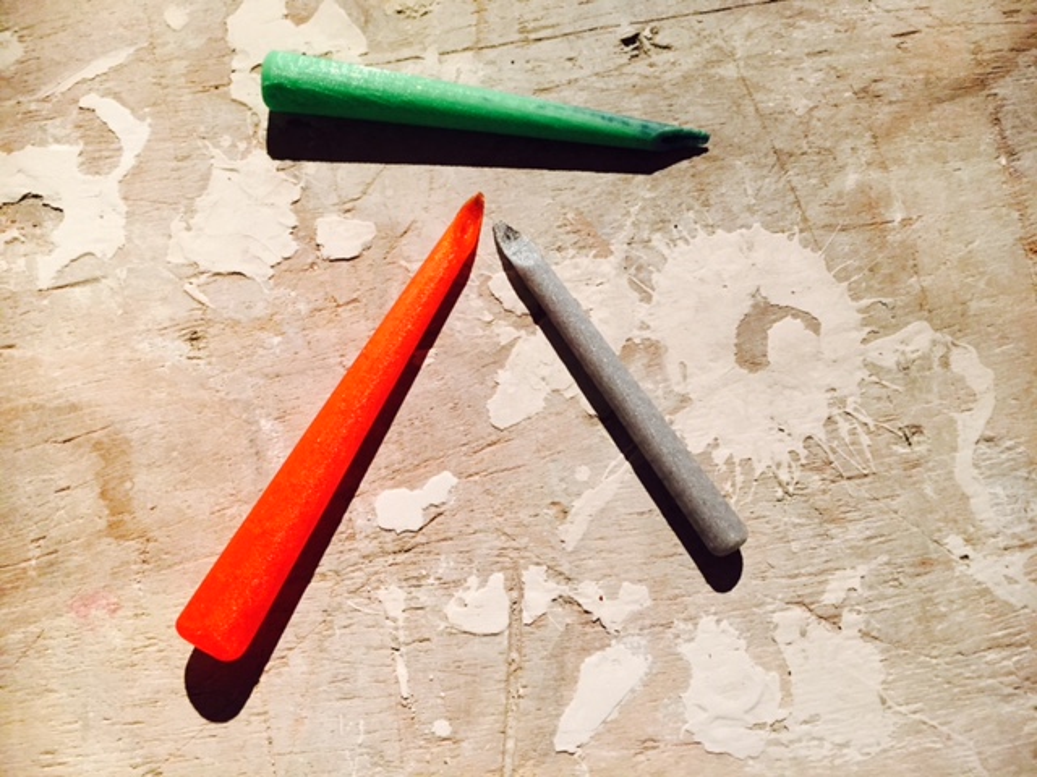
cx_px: 518
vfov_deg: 48.2
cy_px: 388
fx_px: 869
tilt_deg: -75.4
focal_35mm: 29
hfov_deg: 61.7
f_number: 2.2
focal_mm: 4.15
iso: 250
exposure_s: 1/24
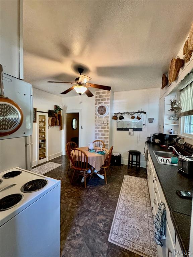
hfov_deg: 85.7
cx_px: 96
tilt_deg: -3.1
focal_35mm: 14
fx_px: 104
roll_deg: -0.7
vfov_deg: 102.1
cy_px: 128
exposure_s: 1/60
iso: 400
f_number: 2.2
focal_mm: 2.22
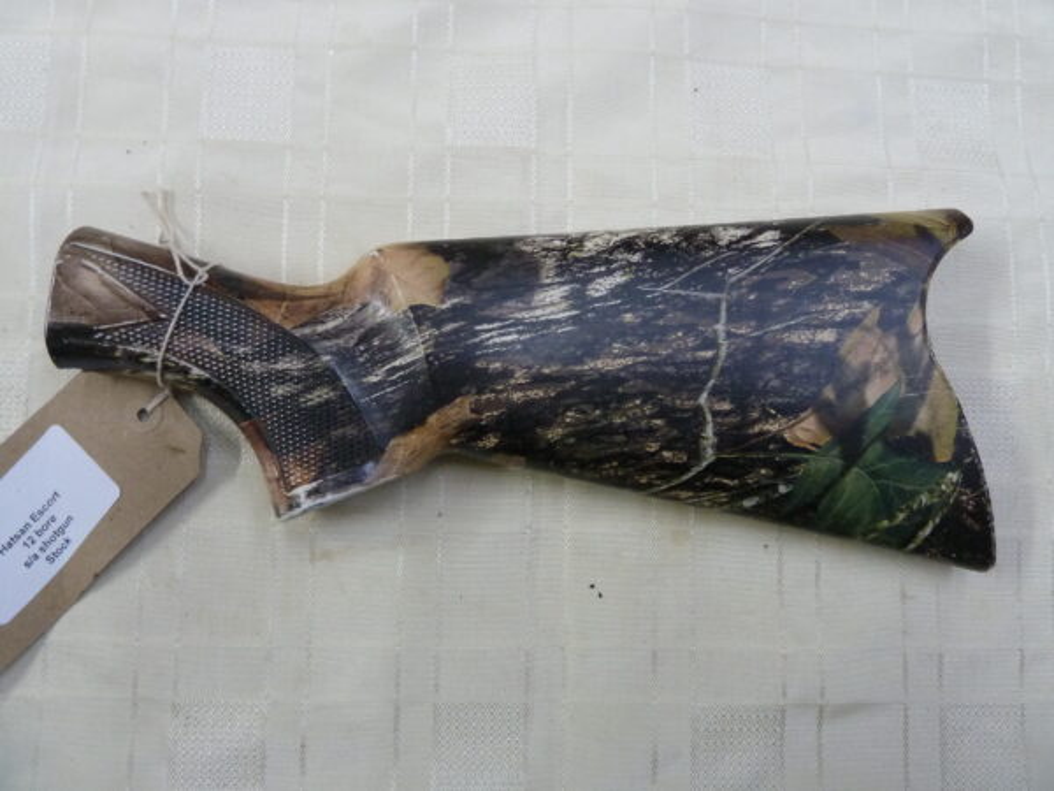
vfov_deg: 54.9
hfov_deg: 69.4
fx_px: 761
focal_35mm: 25
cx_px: 527
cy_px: 396
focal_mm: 4.1
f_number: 3.3
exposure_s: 1/30
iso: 320
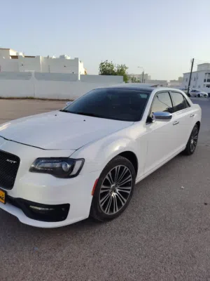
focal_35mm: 24
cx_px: 105
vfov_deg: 71.6
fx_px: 194
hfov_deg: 56.8
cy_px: 140
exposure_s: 1/444
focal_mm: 5.25
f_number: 1.75
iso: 100
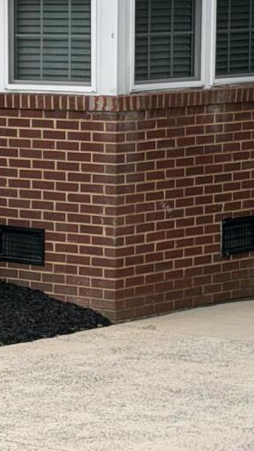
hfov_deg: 6.1
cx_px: -76
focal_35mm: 197
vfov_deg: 10.9
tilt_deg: -9.0
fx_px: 2357
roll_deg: +0.6
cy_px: 323
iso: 64
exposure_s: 1/885
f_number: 1.78
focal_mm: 6.76
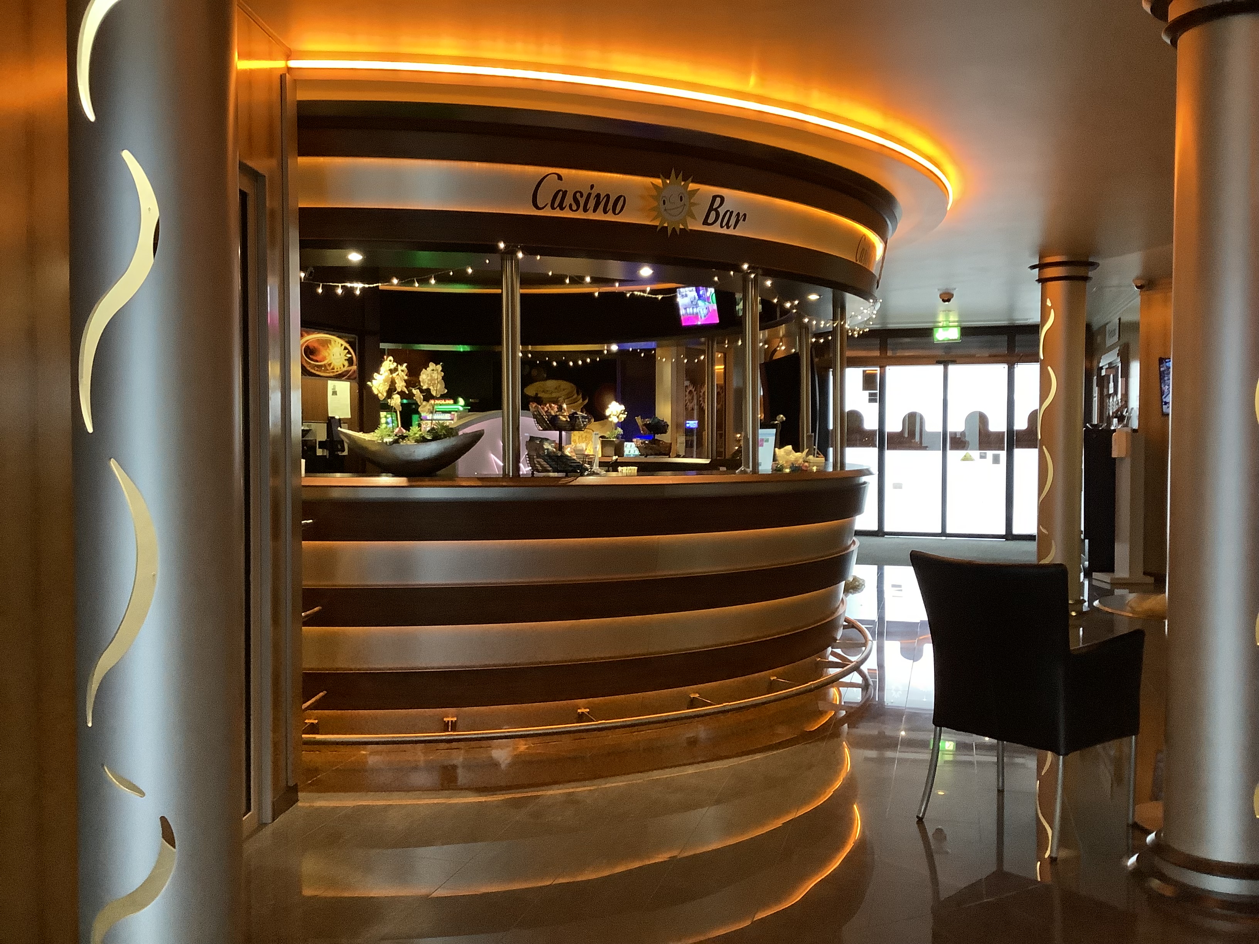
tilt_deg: -2.2
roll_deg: -0.2
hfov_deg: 58.4
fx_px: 1127
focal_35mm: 31
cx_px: 630
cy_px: 472
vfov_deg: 45.4
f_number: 2.4
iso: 640
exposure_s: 1/30
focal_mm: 3.3
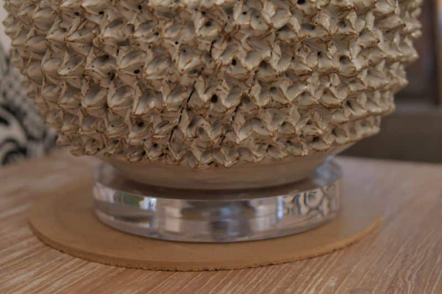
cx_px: 221
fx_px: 638
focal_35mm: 52
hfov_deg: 38.2
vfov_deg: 26.0
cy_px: 147
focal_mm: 35
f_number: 4
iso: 800
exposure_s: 1/60
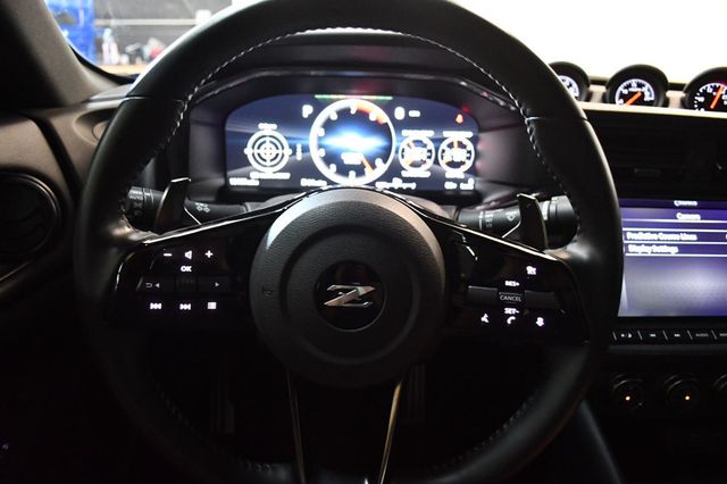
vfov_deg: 47.9
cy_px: 242
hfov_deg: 67.4
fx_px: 545
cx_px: 364
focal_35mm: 27
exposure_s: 1/60
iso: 5600
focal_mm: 18
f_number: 3.5
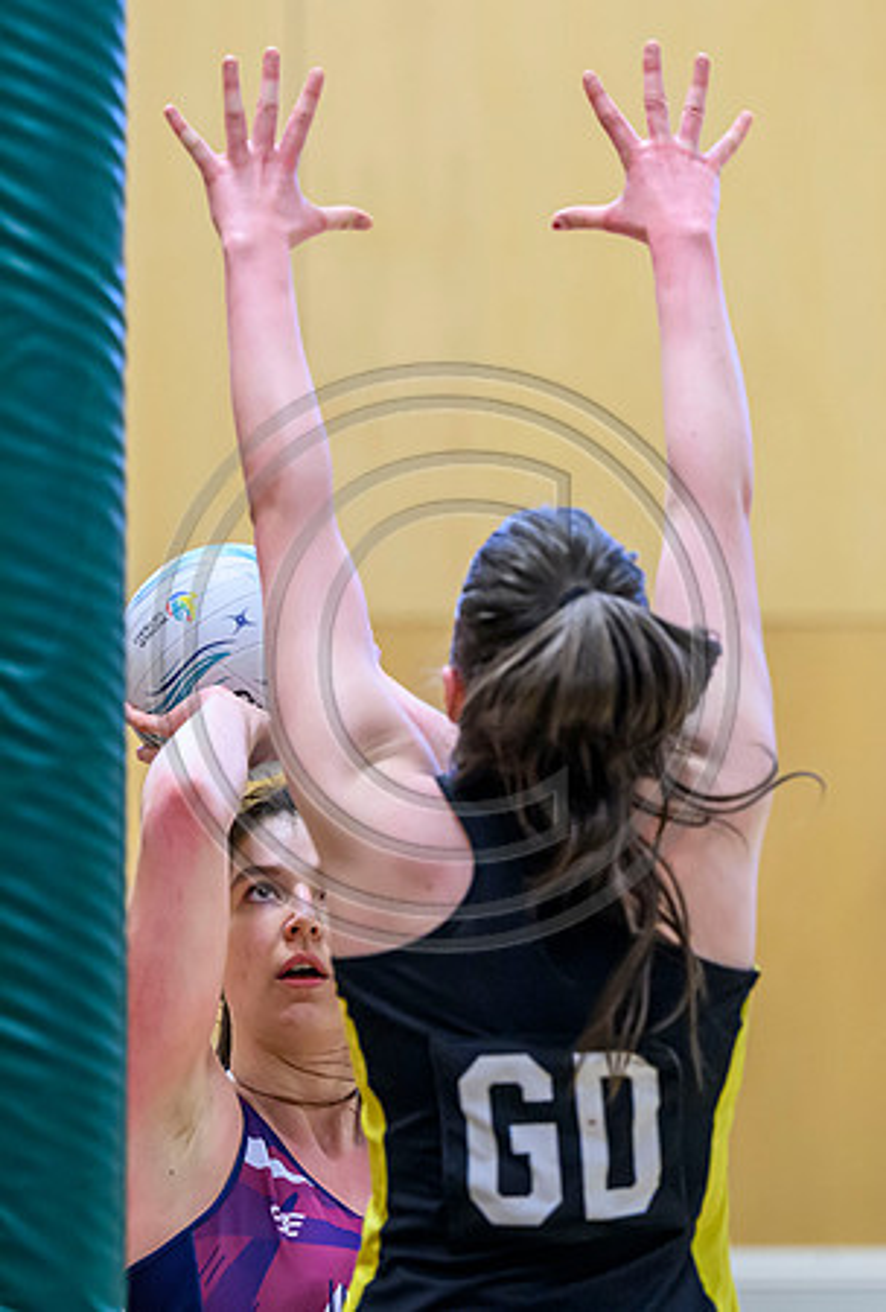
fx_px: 11674
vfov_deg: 6.4
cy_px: 536
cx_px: 416
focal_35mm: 319
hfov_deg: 4.3
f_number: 3.2
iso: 4000
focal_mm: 170
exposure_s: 1/800
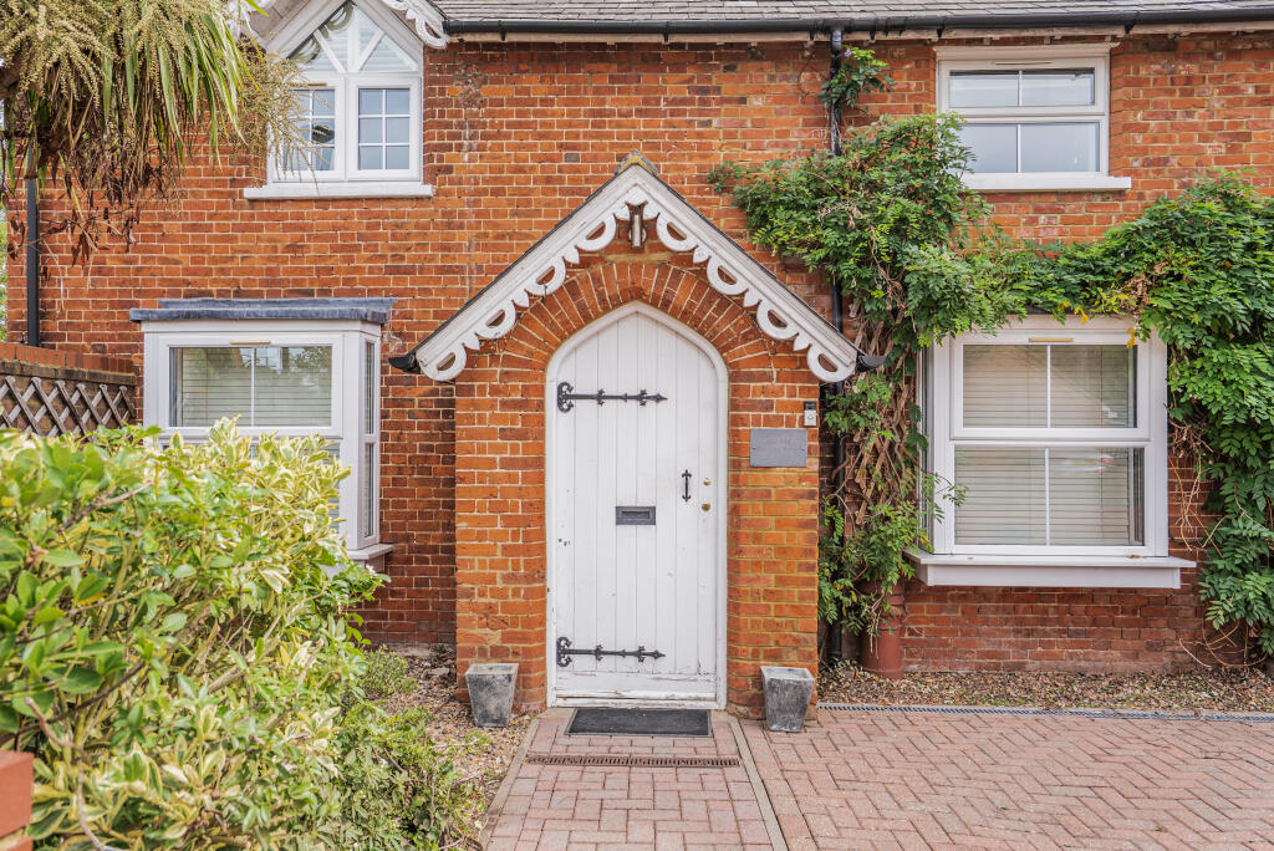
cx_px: 637
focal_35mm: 24
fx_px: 850
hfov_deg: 73.7
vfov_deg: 53.2
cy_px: 426
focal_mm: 24
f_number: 7.1
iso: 80
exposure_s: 1/80
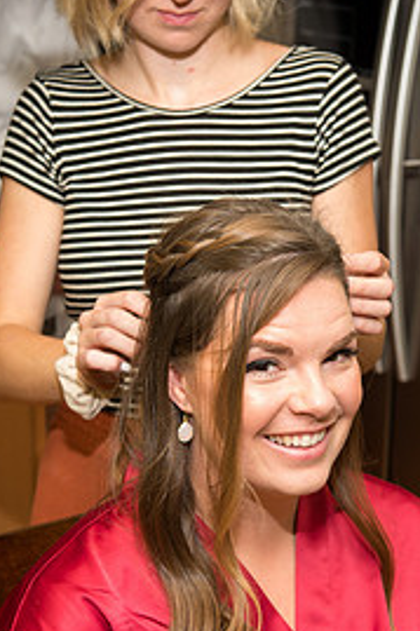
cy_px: 441
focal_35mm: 87
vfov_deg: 23.2
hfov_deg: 15.7
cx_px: 245
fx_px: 1524
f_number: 4.8
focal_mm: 52
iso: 200
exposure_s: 1/250
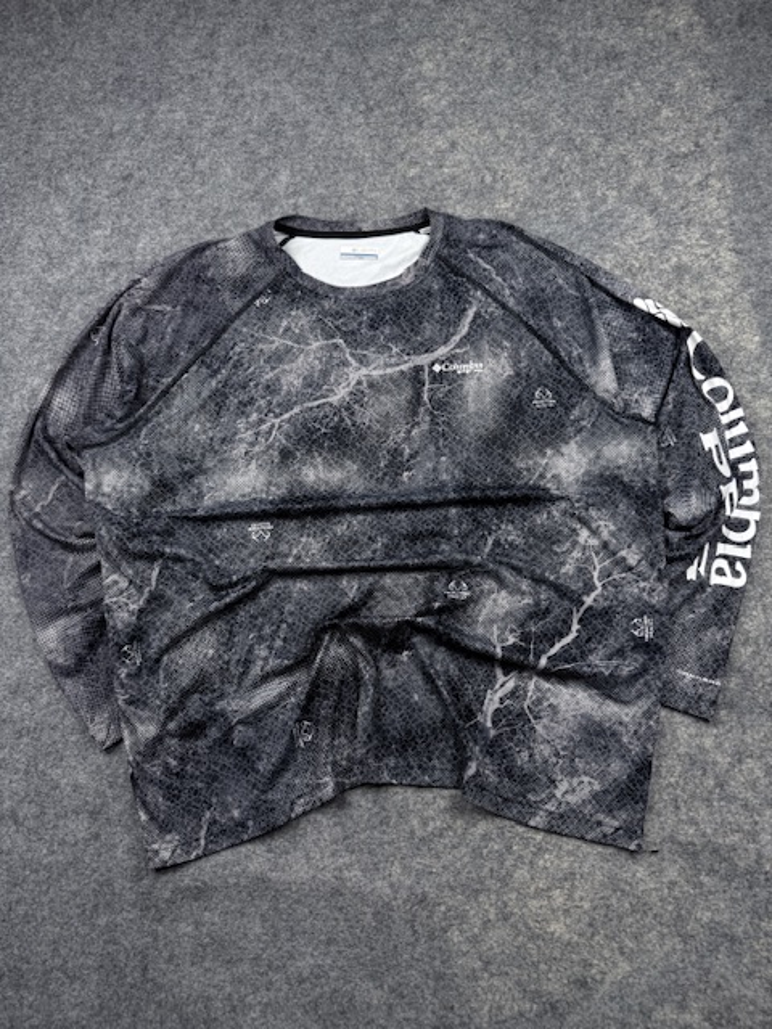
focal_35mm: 24
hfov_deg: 56.8
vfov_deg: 71.6
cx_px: 386
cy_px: 514
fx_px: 714
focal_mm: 6.76
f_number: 1.78
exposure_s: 1/136
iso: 50
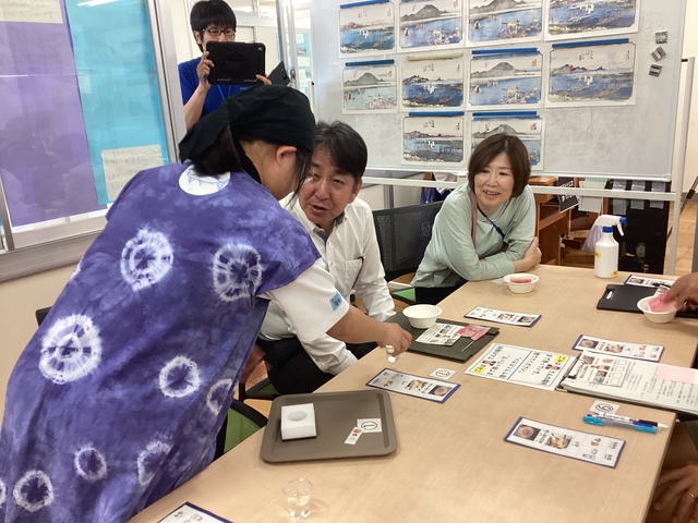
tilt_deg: -17.6
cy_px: 262
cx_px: 349
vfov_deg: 45.4
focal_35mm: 31
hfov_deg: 58.4
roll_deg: +2.5
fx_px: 625
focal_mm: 3.3
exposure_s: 1/50
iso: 100
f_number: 2.4
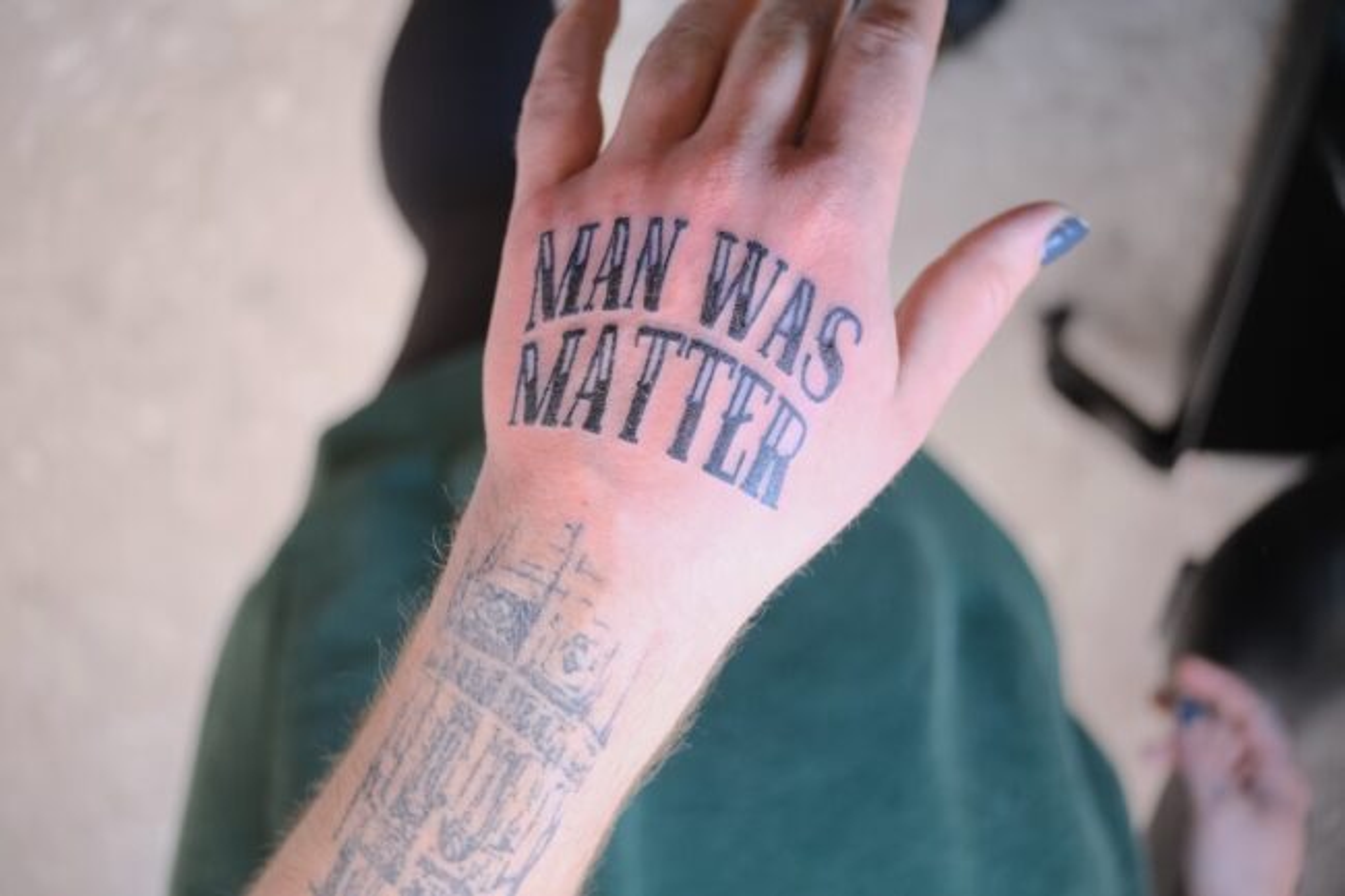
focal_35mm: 41
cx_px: 672
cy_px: 448
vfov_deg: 32.6
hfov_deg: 47.4
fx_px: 1531
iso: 1600
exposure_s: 1/125
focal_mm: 27
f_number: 2.8
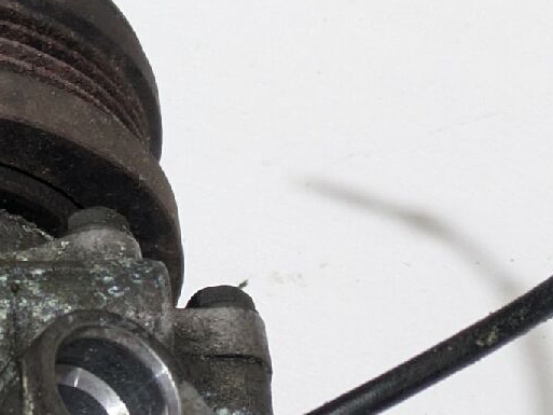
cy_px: 399
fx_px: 3052
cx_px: -66
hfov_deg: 10.2
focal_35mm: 191
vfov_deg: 7.7
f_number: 1.89
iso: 164
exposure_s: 1/100
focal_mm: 5.43
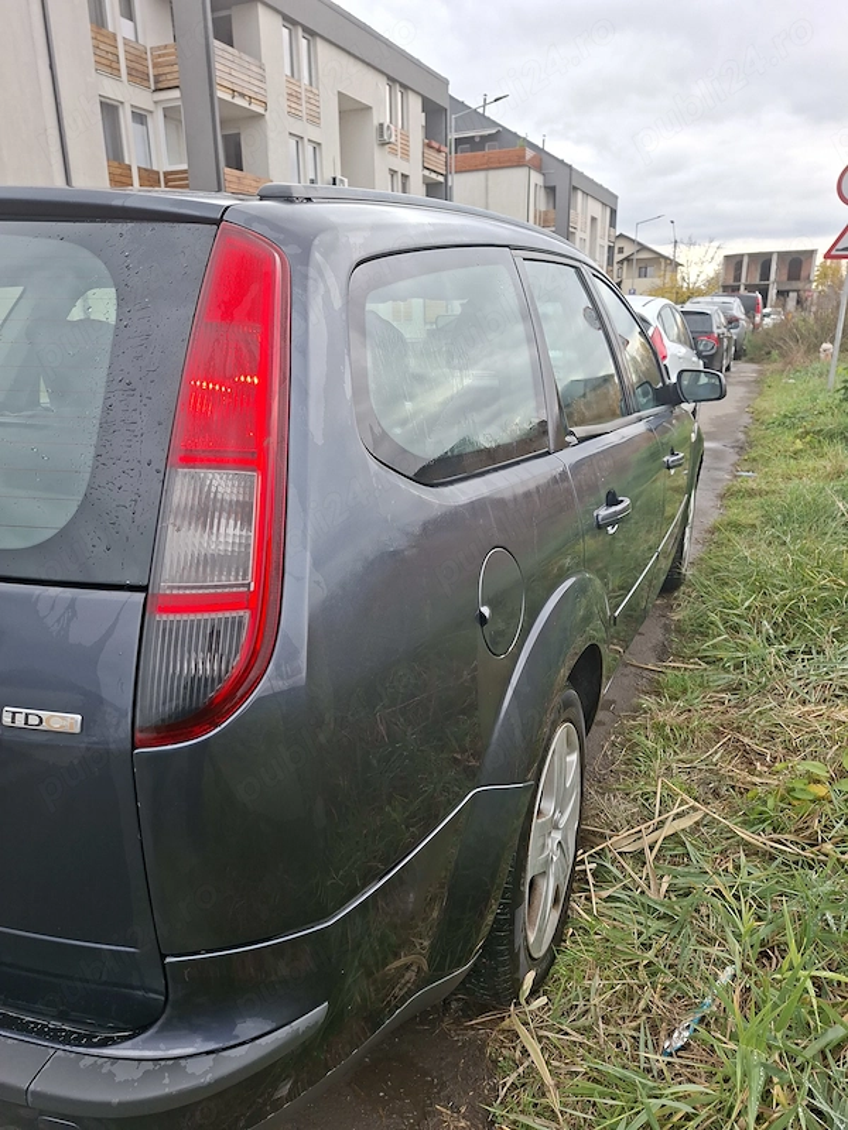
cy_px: 565
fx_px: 751
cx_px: 424
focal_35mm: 23
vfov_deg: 73.9
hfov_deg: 58.9
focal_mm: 5.54
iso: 50
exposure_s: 1/375
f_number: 1.8
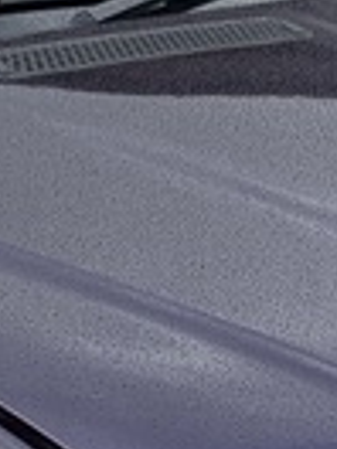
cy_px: 364
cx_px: -174
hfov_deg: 7.8
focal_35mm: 186
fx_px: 2414
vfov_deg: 10.6
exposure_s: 1/1139
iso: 80
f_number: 1.78
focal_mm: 6.76
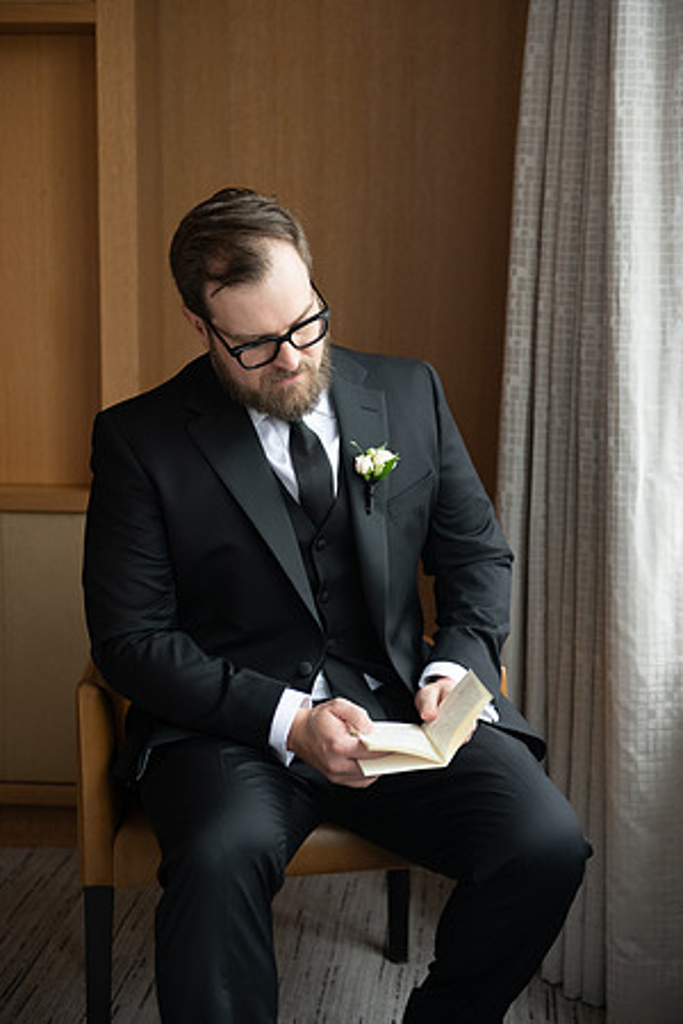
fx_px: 1594
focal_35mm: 56
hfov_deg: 24.2
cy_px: 512
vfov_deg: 35.6
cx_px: 342
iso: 1250
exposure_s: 1/100
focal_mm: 56
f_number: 2.8
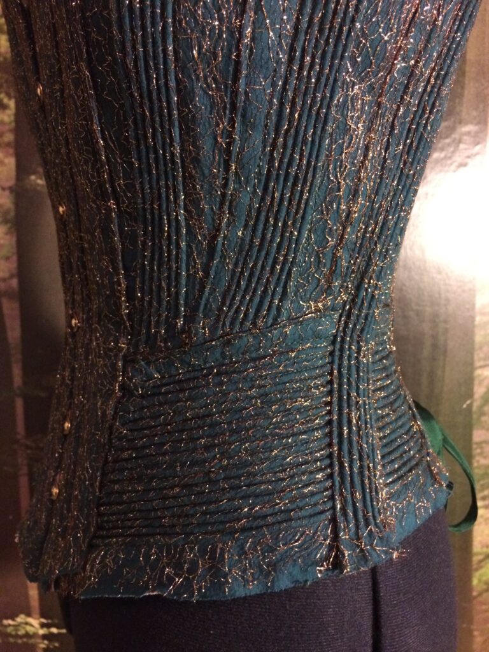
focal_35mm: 29
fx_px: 546
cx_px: 244
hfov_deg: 48.2
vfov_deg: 61.7
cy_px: 326
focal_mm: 4.15
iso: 400
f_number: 2.2
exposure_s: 1/17
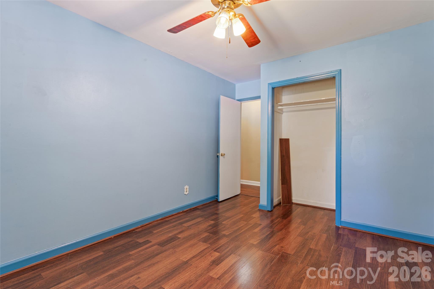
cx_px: 217
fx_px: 200
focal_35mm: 17
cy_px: 144
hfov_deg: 94.6
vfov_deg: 71.7
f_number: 13
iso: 100
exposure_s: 4
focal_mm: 16.6
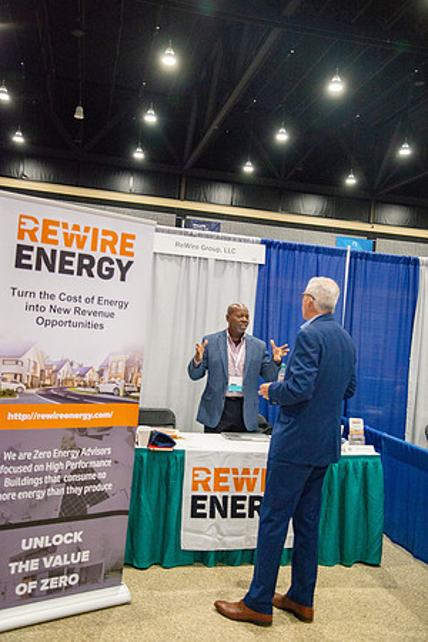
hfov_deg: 38.9
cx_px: 214
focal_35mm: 34
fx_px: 606
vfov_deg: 55.8
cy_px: 321
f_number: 4
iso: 3200
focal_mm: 34
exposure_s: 1/200
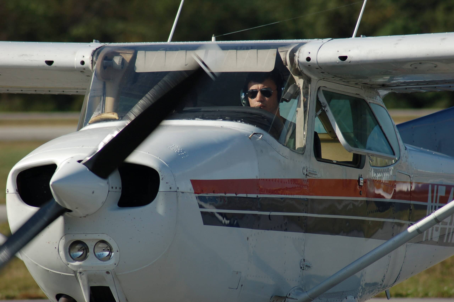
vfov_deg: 3.0
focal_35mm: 450
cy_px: 151
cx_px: 227
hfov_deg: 4.6
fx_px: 5670
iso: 200
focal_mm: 300
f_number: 8
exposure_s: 1/1000
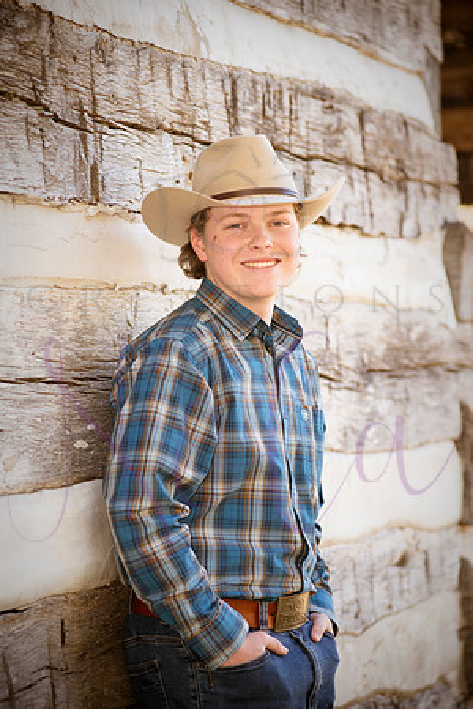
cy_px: 354
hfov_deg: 10.2
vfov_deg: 15.2
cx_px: 236
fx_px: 2660
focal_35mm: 135
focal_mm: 135
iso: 800
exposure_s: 1/500
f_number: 4.5
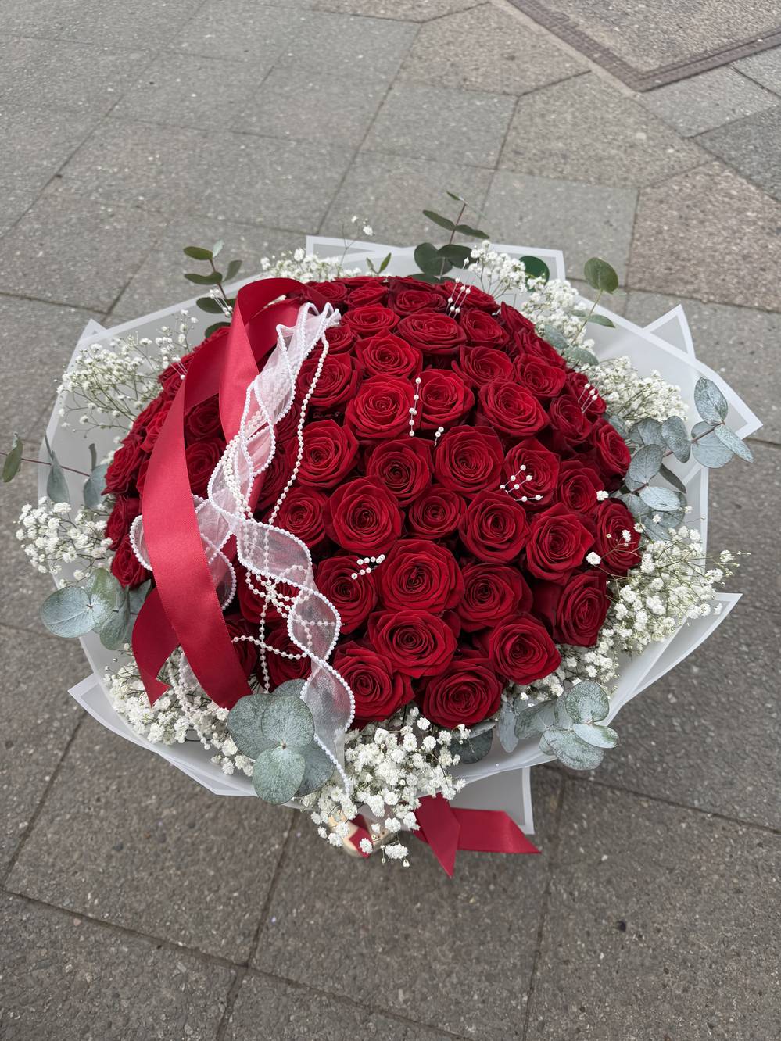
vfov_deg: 71.6
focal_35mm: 24
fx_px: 722
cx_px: 390
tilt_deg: -57.6
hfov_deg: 56.8
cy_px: 520
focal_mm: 6.76
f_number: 1.78
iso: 80
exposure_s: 1/1855
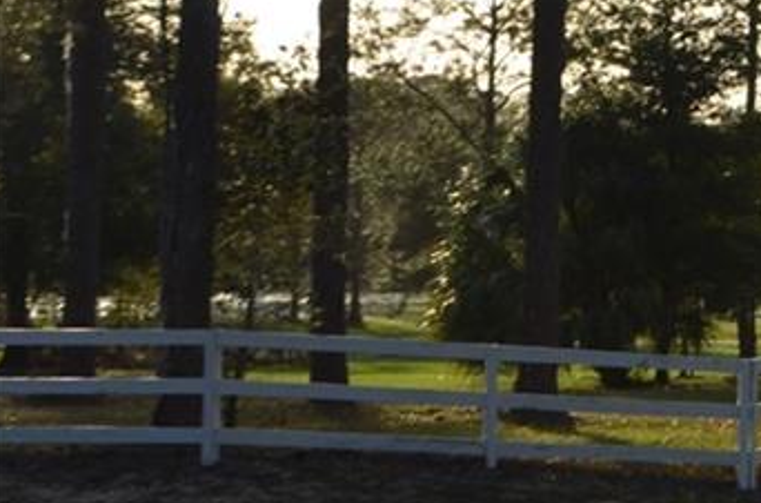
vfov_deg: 7.7
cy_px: -12
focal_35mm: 175
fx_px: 3696
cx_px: 1769
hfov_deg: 10.3
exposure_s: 1/250
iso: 100
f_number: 8
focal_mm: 25
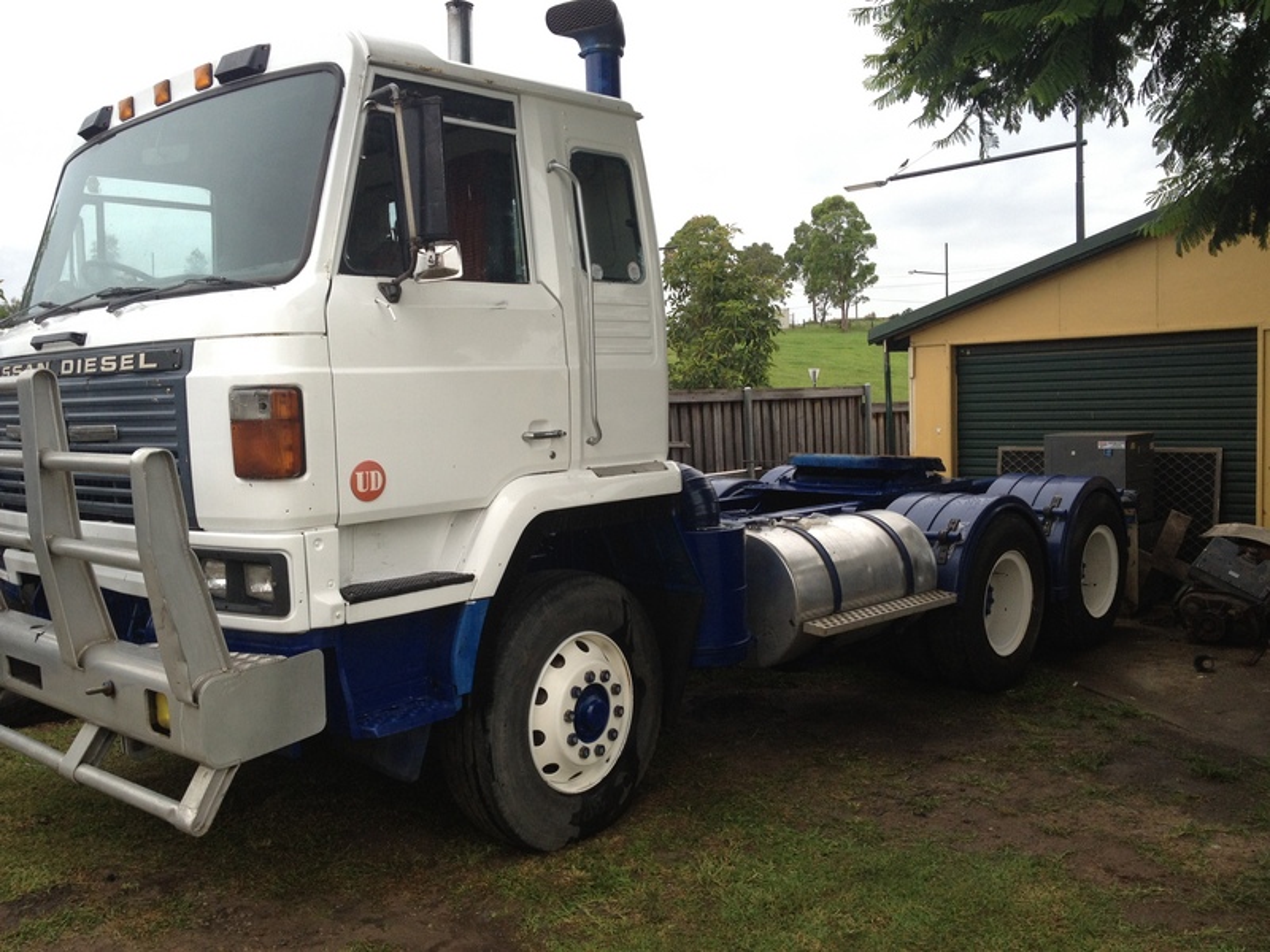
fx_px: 1284
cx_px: 635
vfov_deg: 40.7
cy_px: 476
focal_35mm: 35
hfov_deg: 52.6
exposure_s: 1/581
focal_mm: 4.28
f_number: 2.4
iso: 80
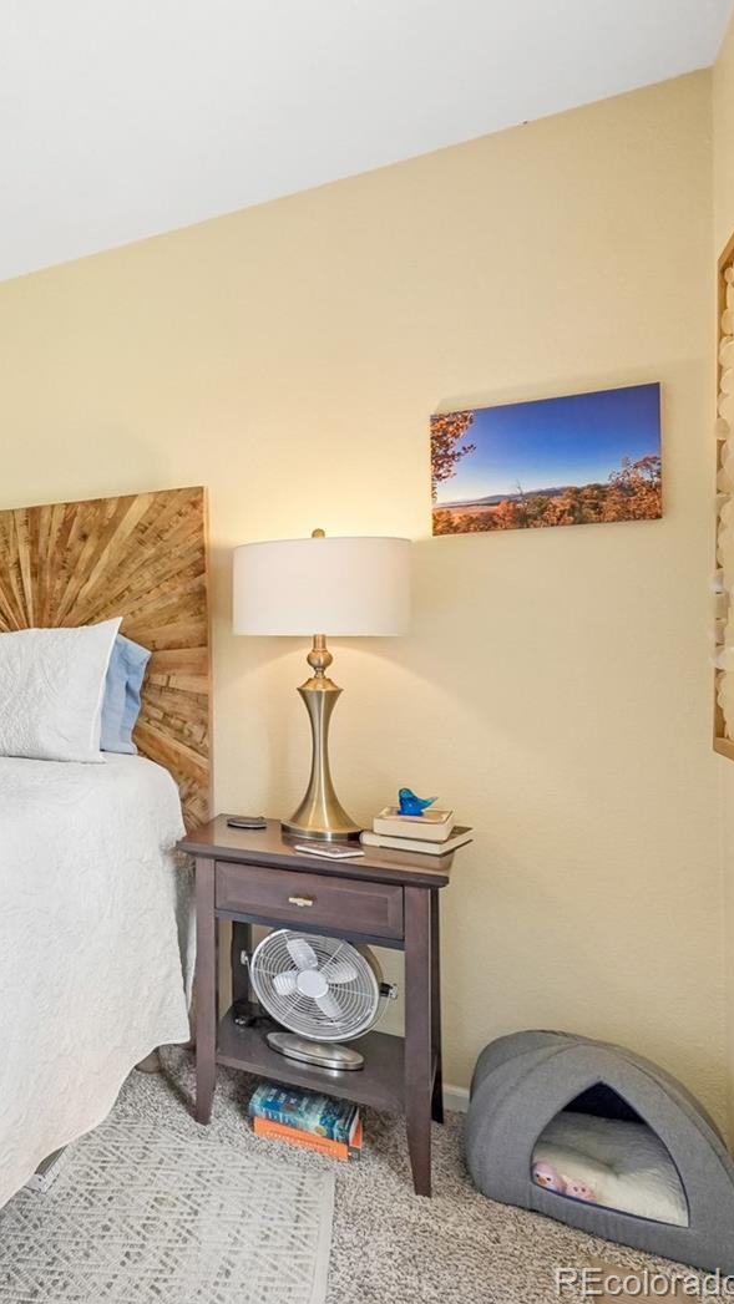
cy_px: 644
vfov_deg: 76.3
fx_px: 830
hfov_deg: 33.4
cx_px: -241
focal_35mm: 24
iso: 800
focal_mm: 10
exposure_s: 1/25
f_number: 8
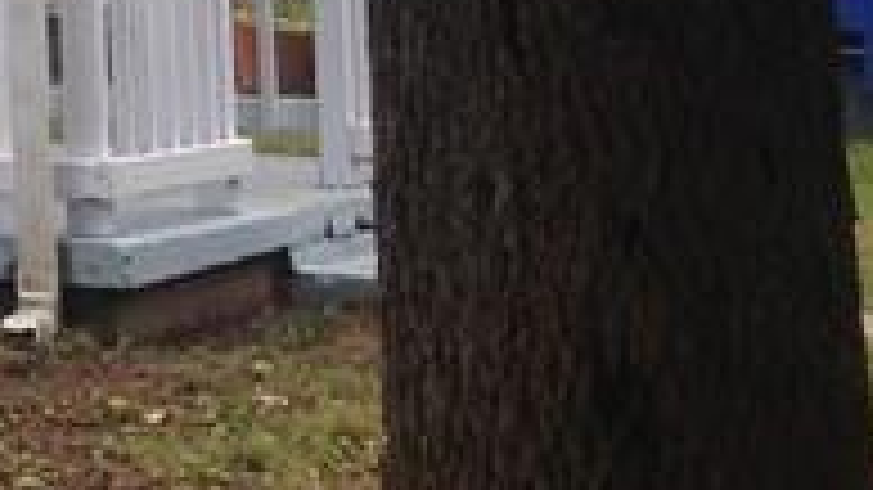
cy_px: -715
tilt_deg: +8.6
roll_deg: +2.3
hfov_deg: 10.0
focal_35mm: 190
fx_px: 4397
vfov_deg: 6.1
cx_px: -1188
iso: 50
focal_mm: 4.12
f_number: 2.4
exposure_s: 1/369
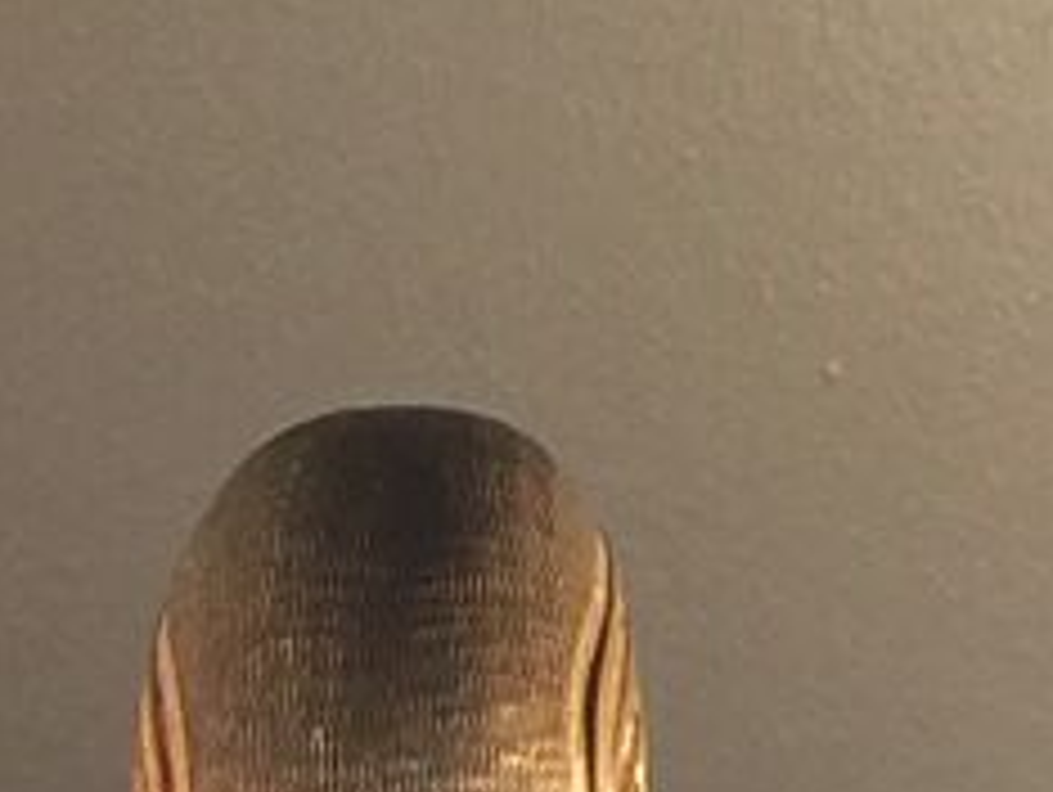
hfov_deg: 9.8
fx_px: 6151
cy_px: 2421
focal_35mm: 202
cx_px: 274
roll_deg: -2.0
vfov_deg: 6.7
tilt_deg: -41.3
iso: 80
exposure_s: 1/17
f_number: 2.2
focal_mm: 4.15
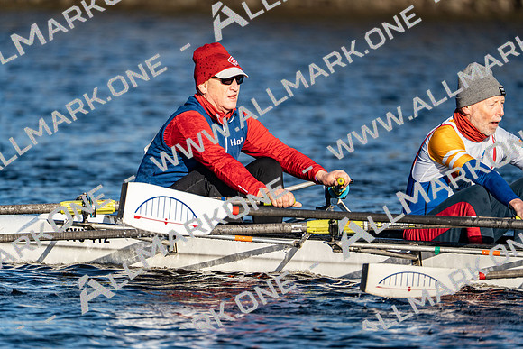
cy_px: 174
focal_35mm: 600
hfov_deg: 3.4
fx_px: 8718
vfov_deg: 2.3
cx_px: 262
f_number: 6.3
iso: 320
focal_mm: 600
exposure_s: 1/2000
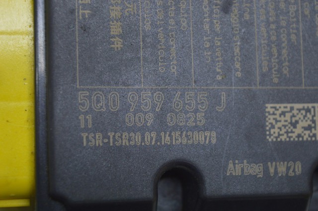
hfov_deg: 24.6
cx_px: 159
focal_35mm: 82
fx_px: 728
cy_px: 106
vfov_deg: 16.5
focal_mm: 55
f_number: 5.6
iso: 400
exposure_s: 1/40
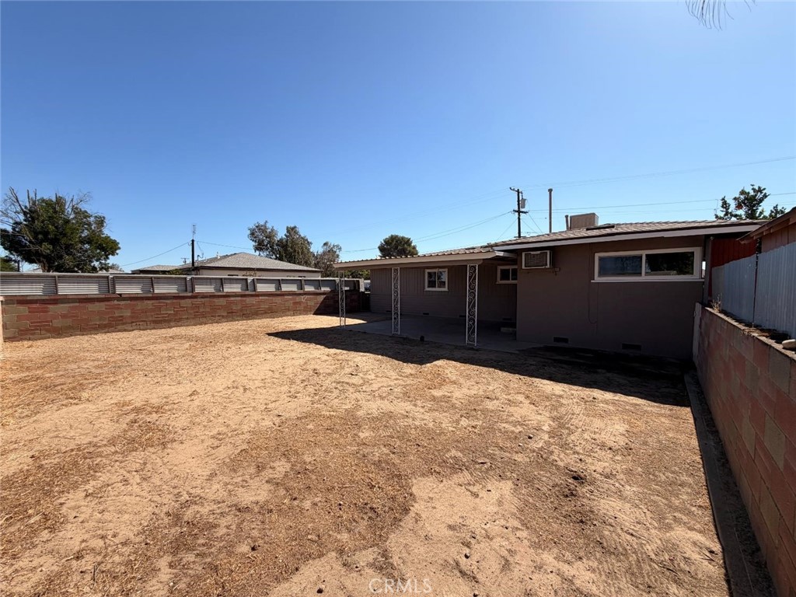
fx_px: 322
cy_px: 298
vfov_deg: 85.7
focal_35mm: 14
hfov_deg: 102.1
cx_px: 398
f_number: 2.2
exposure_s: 1/928
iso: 20
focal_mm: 2.22
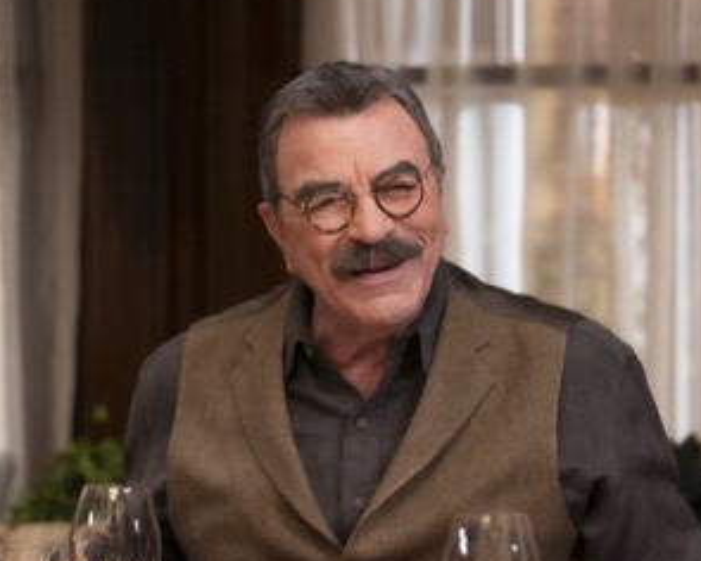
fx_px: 4191
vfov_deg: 7.7
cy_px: 360
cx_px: 323
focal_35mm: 202
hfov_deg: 9.6
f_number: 4
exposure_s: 1/125
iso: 4000
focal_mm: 127
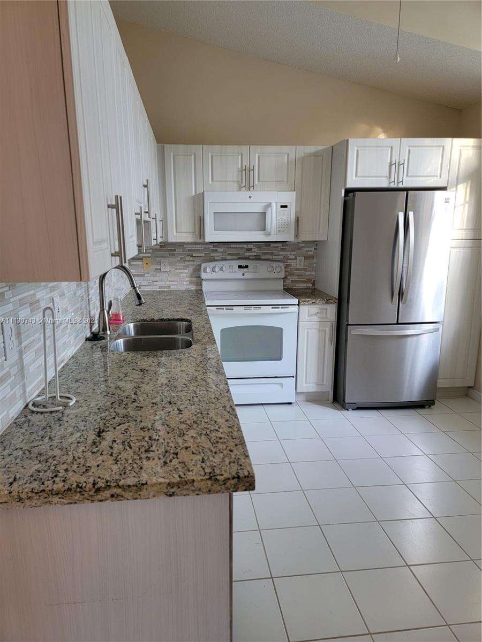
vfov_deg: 71.6
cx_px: 241
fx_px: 446
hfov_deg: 56.8
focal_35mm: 24
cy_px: 321
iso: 200
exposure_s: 1/40
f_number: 1.8
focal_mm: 6.7
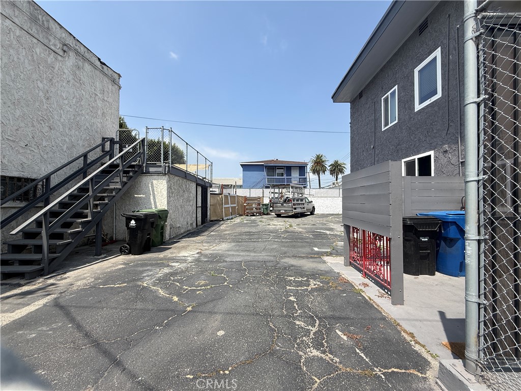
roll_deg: +0.1
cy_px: 196
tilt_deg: +2.2
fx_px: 211
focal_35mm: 14
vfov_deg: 85.7
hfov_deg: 102.1
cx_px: 260
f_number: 2.2
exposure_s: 1/955
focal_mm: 2.22
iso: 50
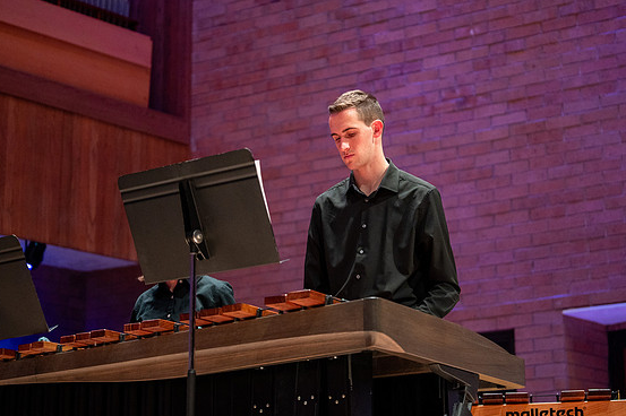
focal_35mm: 86
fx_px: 1494
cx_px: 359
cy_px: 189
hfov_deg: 23.6
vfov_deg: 15.9
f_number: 2.8
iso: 2000
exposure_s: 1/320
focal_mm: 70
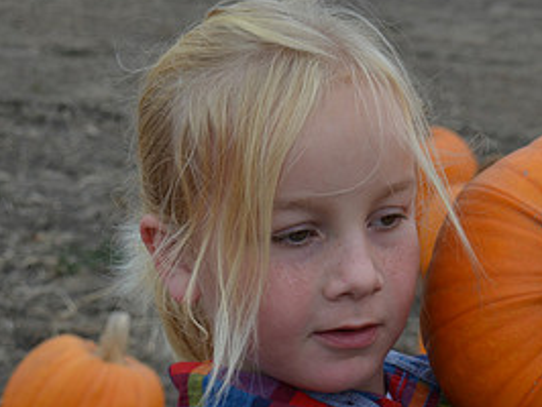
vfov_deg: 10.8
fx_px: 2163
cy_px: 230
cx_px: 489
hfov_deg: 14.1
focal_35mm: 138
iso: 200
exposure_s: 1/200
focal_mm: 44
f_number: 7.1
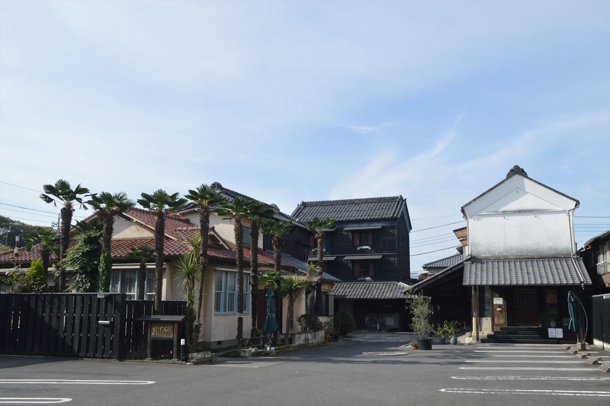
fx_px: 559
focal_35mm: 33
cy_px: 203
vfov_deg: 39.9
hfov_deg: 57.3
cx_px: 305
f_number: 10
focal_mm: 22
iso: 400
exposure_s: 1/400
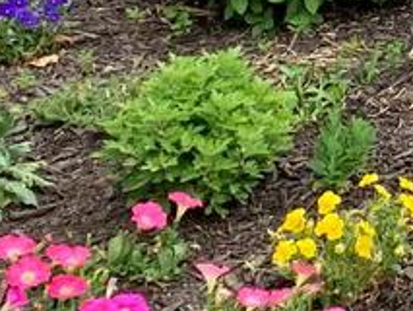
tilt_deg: -5.0
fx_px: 2101
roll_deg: -0.2
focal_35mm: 176
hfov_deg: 9.6
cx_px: 1076
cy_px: -362
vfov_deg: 8.0
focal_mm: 4.25
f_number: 1.8
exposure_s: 1/722
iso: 25
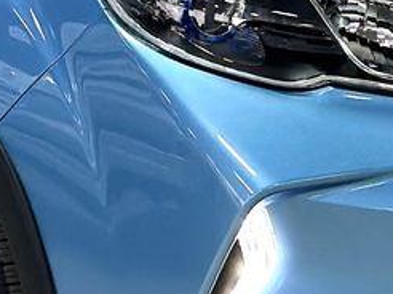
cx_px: 212
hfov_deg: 7.1
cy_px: 81
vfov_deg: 5.3
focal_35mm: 281
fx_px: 3187
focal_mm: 6.86
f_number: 1.78
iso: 100
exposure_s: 1/100
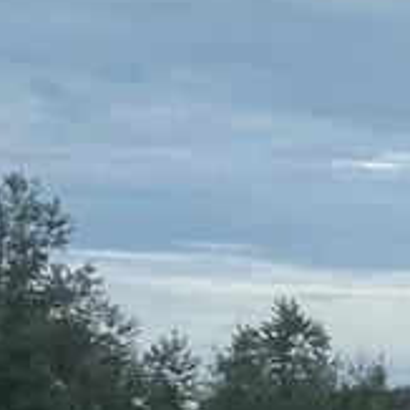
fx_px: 1930
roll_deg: +1.5
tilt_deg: +8.0
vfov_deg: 12.1
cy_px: 184
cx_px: 1197
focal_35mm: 144
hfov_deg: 9.6
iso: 32
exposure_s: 1/1585
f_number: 1.8
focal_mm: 4.25
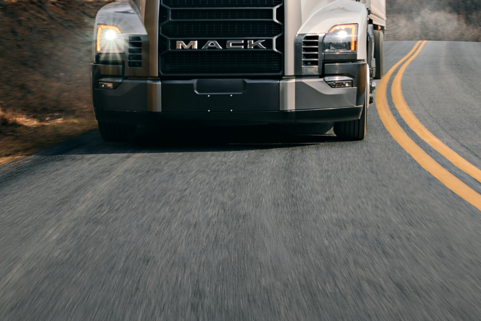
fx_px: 1323
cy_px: -37
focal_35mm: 99
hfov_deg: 20.1
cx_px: 464
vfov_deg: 13.5
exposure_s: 1/60
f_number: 11
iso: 64
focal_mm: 36
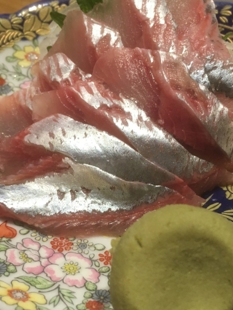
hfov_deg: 29.7
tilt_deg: -44.5
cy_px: 170
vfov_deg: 38.9
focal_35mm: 49
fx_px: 439
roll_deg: +1.8
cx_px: 123
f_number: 2.2
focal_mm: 4.15
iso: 80
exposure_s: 1/30
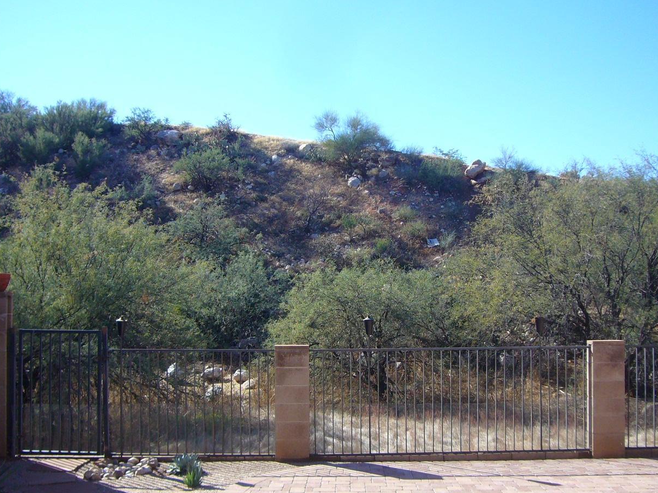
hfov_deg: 50.1
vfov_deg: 38.4
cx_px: 349
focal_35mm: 37
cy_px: 307
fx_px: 703
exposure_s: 1/160
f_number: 5.6
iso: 80
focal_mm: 4.6
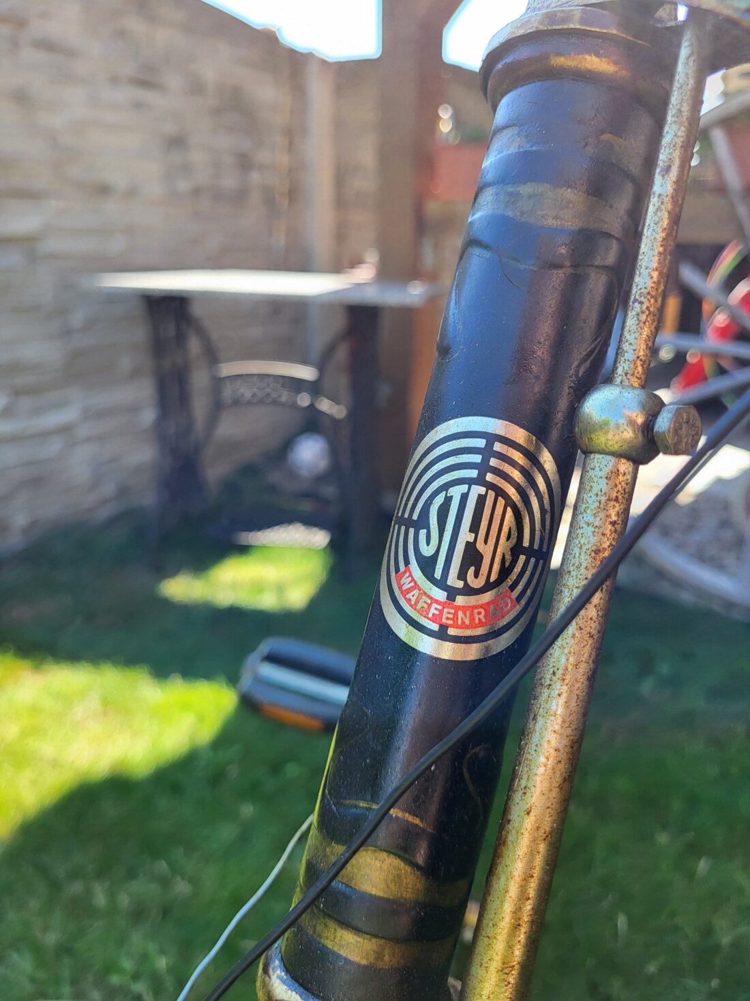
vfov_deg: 67.3
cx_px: 375
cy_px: 500
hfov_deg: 53.1
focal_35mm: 26
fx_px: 751
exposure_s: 1/278
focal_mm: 5.4
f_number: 1.8
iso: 40
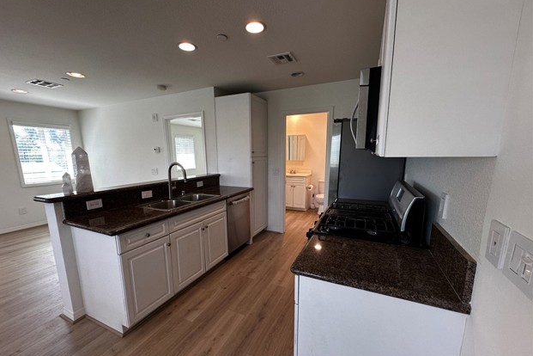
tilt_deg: -10.1
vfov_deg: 77.1
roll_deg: +0.4
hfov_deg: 100.4
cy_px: 194
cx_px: 261
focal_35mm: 15
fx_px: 222
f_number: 2.2
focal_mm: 2.22
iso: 160
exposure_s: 1/120
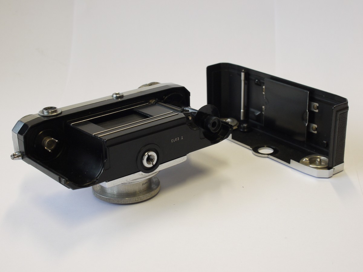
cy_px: 136
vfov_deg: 24.4
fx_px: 629
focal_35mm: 60
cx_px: 182
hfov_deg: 32.2
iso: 400
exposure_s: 1/30
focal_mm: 30
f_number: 8
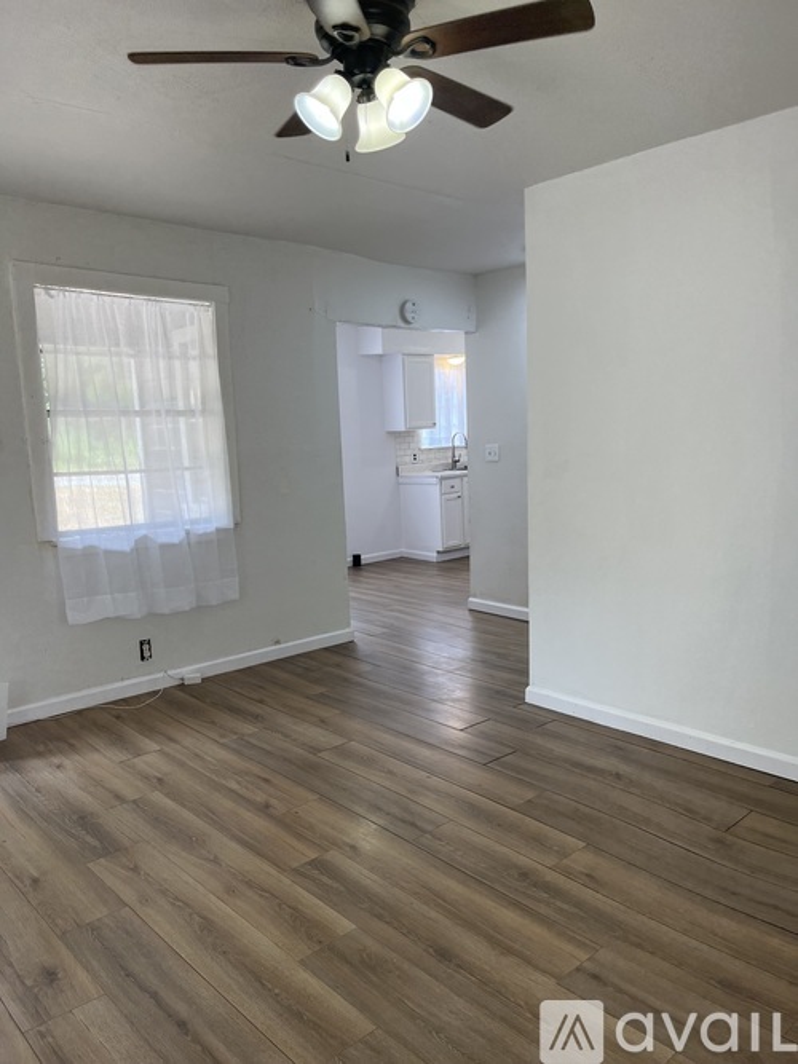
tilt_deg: -7.5
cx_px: 399
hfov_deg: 53.0
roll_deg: +2.6
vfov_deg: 67.3
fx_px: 799
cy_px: 532
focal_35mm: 26
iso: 50
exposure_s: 1/138
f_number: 1.6
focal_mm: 5.1
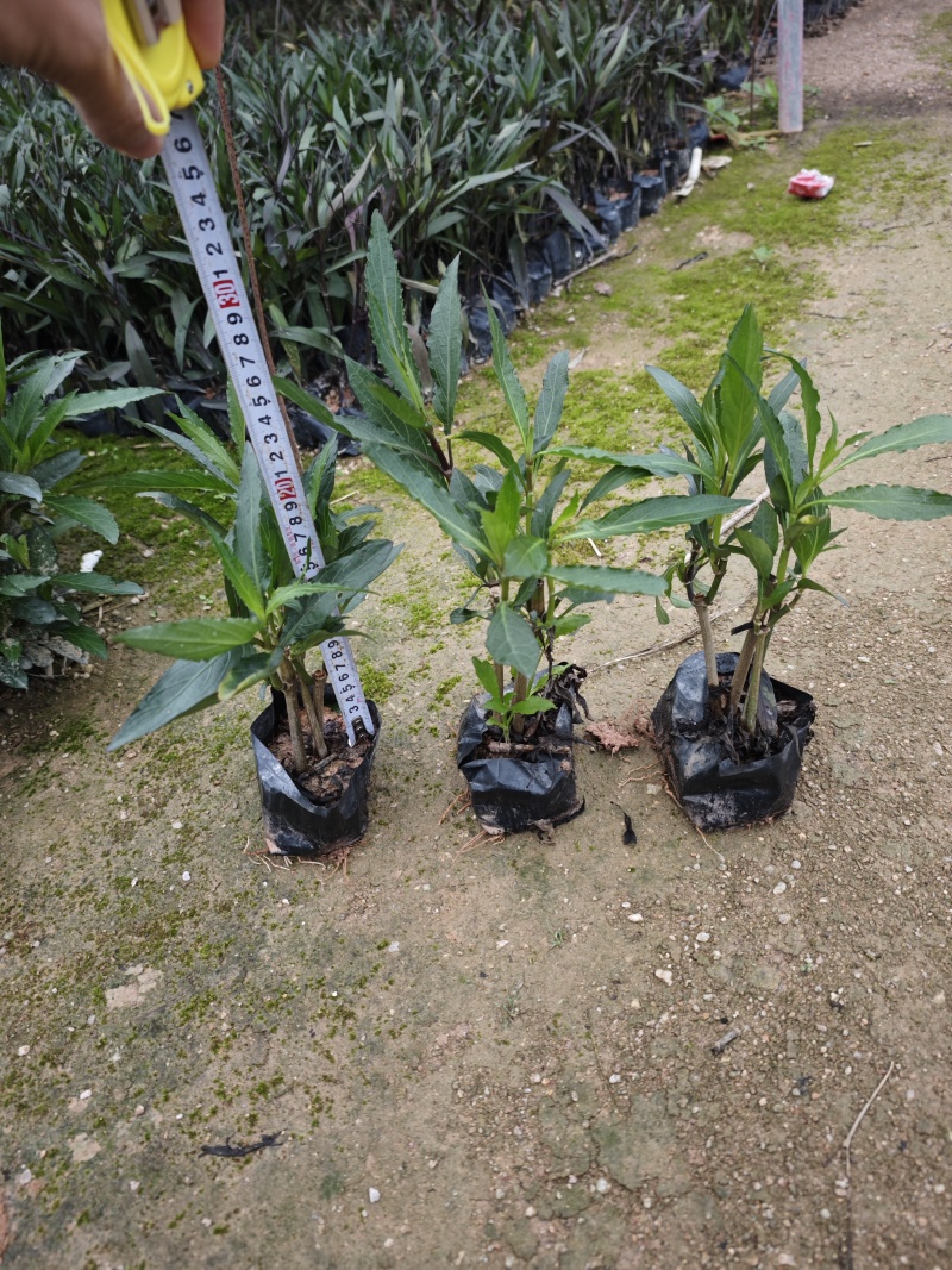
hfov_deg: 58.9
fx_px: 844
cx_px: 476
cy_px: 635
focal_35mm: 23
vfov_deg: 73.9
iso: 200
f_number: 1.6
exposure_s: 1/100
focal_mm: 6.55
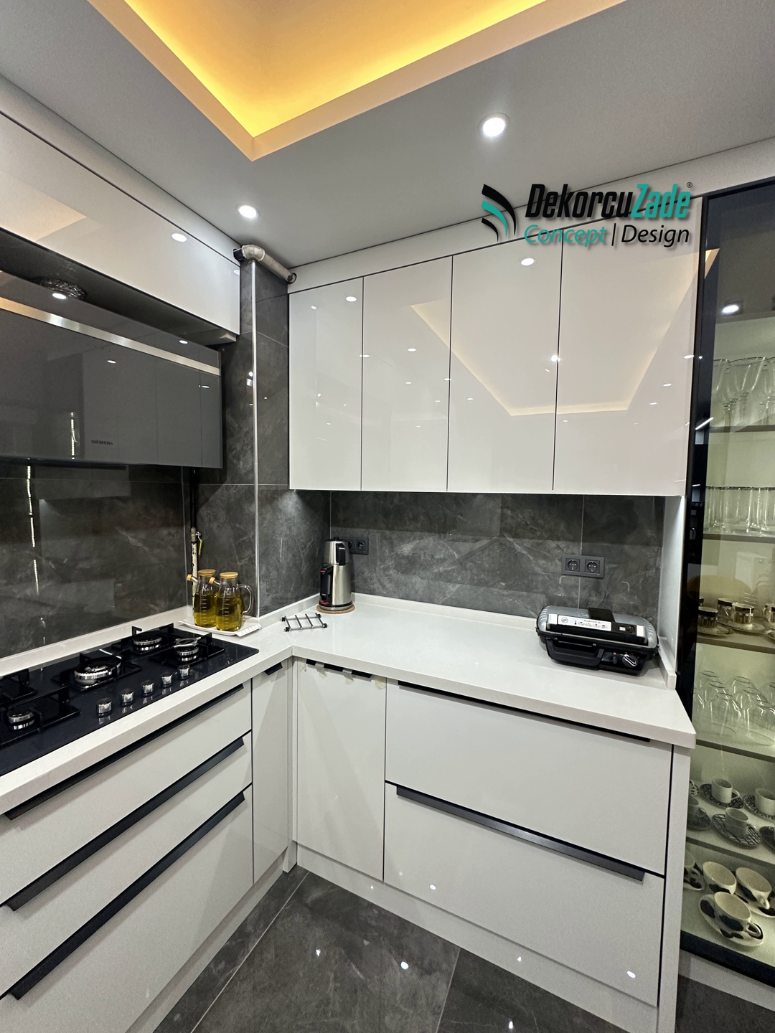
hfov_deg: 85.7
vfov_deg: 102.1
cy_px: 516
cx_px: 388
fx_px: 418
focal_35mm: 14
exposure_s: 1/100
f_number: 2.2
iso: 250
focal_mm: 2.22
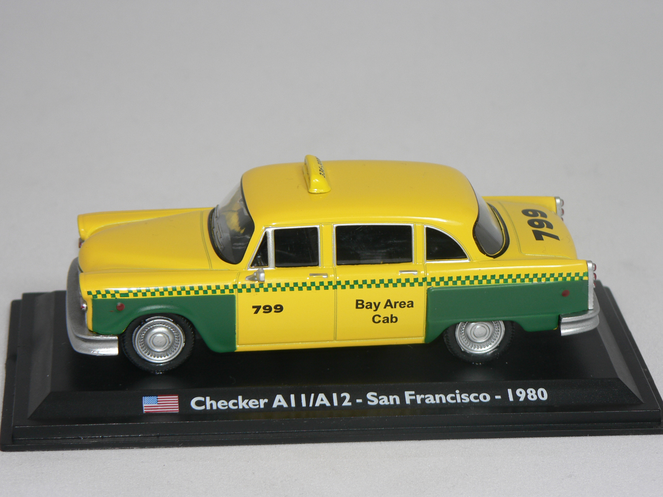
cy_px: 248
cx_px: 332
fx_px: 2337
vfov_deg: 12.1
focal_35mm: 122
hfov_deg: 16.1
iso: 80
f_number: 3.2
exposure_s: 1/60
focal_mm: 20.3
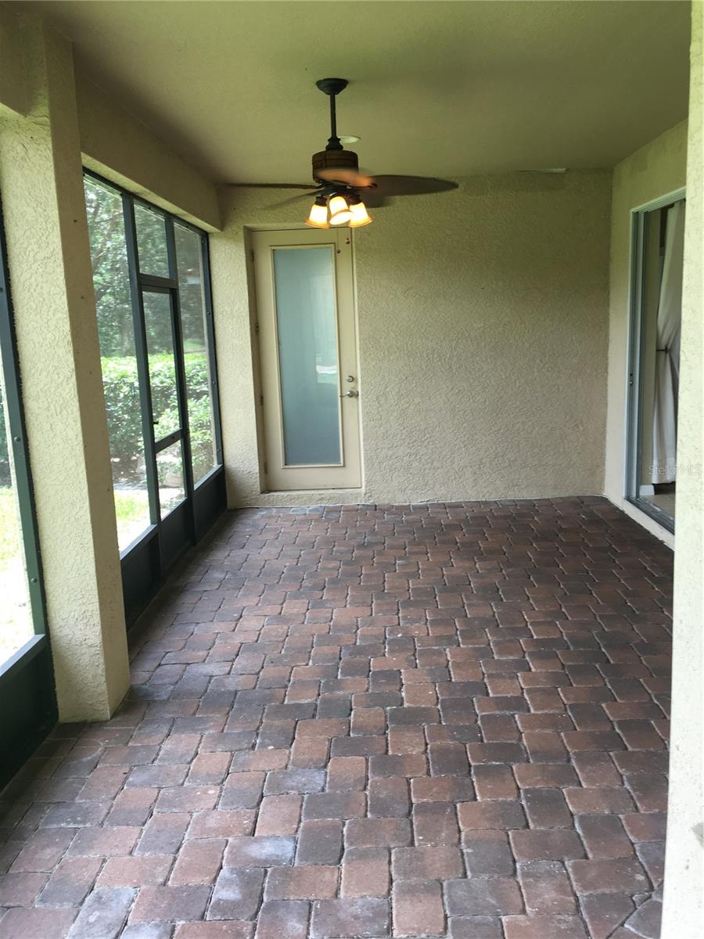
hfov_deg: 48.2
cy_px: 470
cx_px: 352
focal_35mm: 29
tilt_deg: -9.1
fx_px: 786
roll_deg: +2.4
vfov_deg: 61.7
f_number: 2.2
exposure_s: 1/60
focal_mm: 4.15
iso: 32
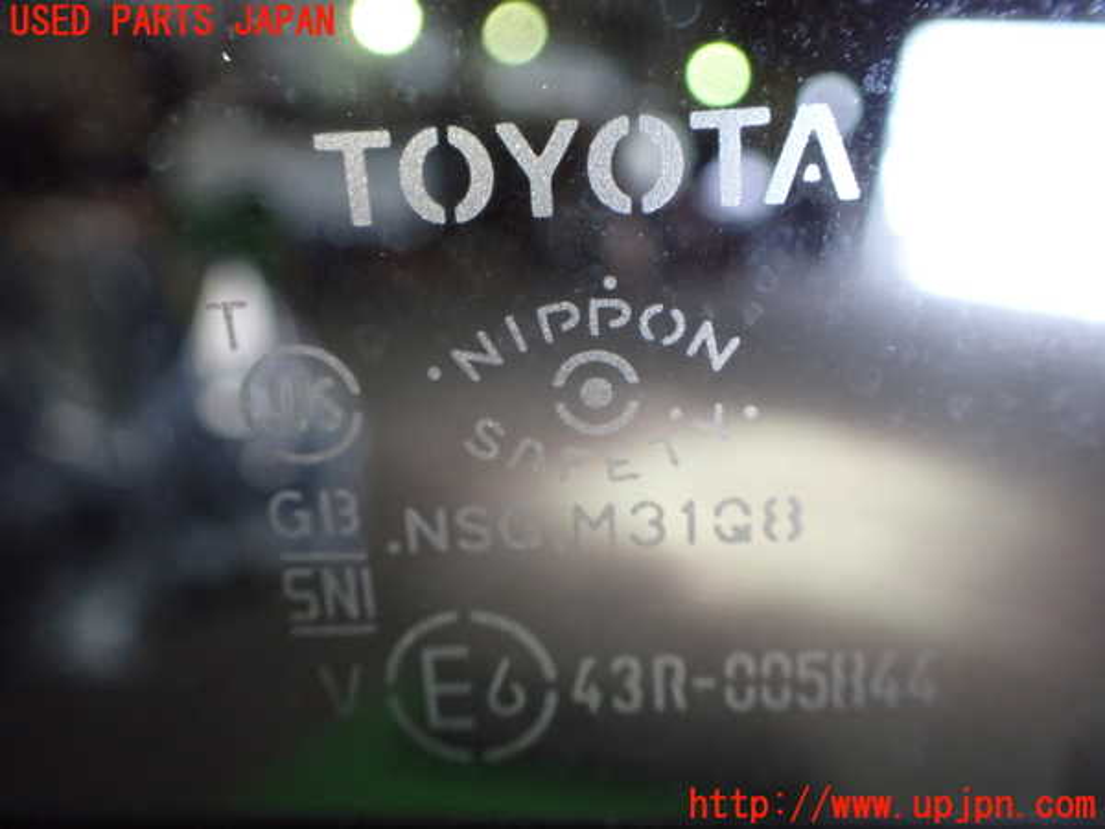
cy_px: 414
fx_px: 958
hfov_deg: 60.0
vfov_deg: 46.8
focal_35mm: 30
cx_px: 552
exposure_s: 1/125
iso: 500
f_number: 2.3
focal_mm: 5.4
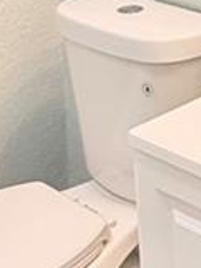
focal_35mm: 105
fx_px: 813
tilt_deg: -11.3
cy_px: -64
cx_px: 265
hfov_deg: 13.6
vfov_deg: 17.7
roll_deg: +0.3
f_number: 2.2
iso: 500
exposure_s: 1/60
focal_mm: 2.22
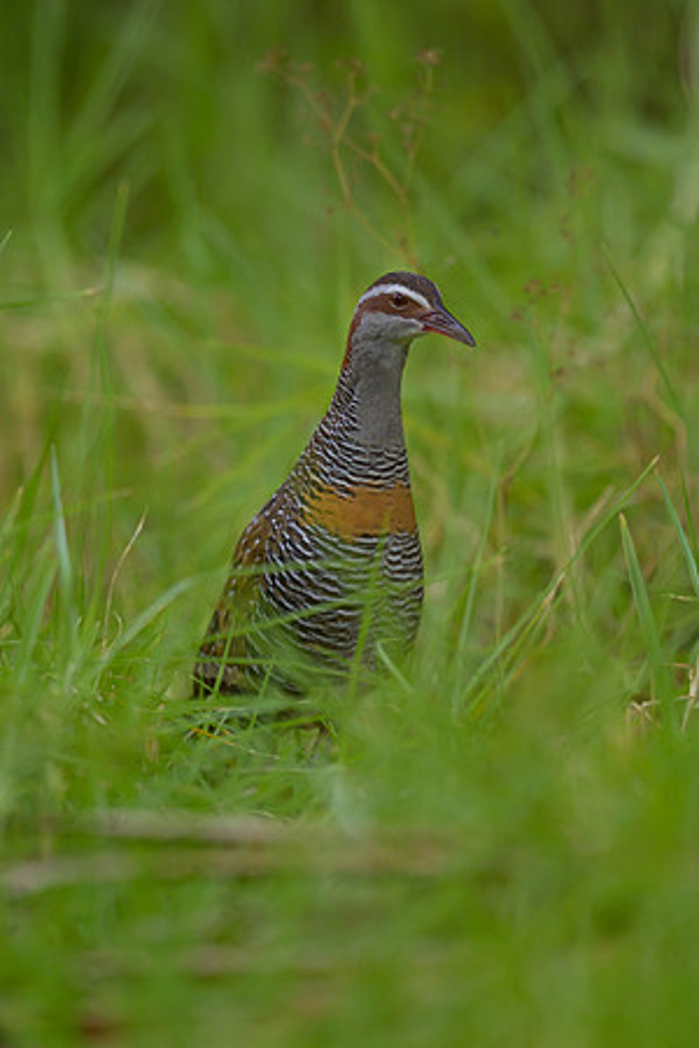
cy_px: 391
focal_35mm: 752
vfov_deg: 2.7
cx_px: 301
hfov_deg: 1.8
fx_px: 21913
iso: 500
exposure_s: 1/3200
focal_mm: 400
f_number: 2.8
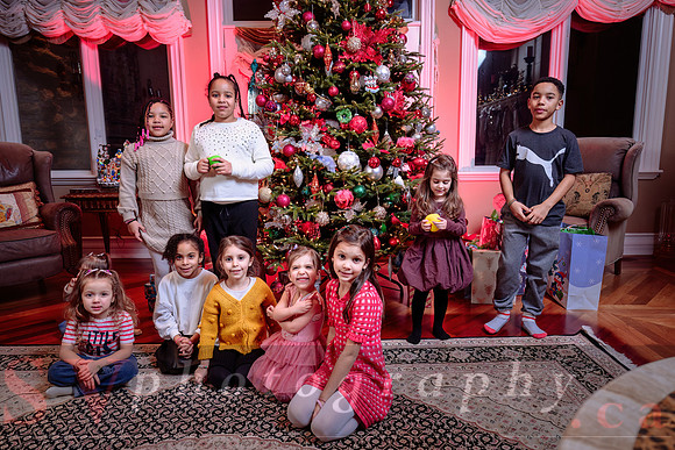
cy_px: 227
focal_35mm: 25
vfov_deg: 51.6
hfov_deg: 71.8
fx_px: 466
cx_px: 345
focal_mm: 24
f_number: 3.5
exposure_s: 1/60
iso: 200
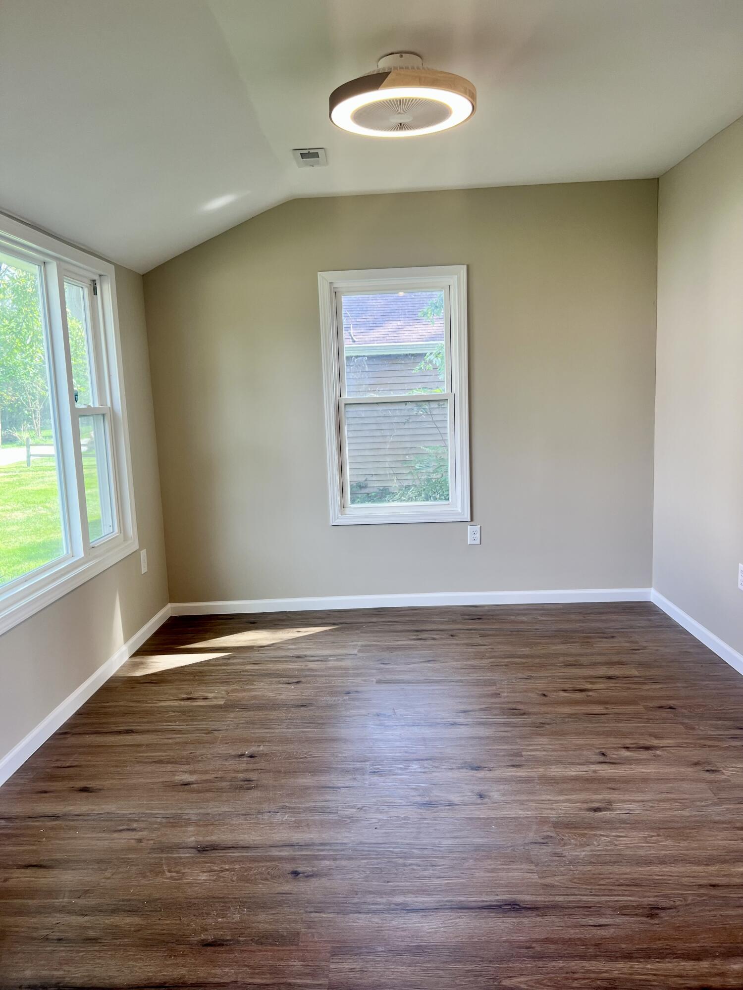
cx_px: 372
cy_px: 495
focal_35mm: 26
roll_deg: +2.6
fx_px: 744
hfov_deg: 53.1
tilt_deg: -6.6
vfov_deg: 67.3
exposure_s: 1/120
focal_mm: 5.7
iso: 50
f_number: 1.5
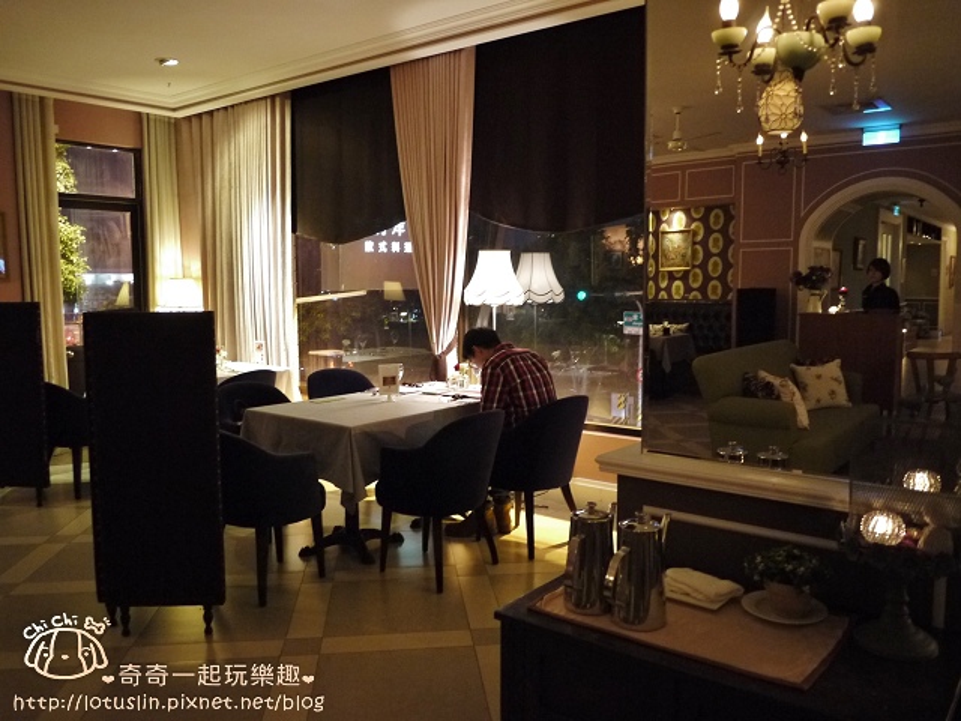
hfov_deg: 63.4
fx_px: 777
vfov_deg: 49.7
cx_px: 480
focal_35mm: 28
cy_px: 360
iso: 800
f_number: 2.5
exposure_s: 1/20
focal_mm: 14
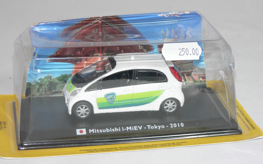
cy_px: 91
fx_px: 853
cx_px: 132
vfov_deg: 11.0
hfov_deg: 17.5
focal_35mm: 119
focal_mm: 18.6
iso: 80
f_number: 3.2
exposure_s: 1/60
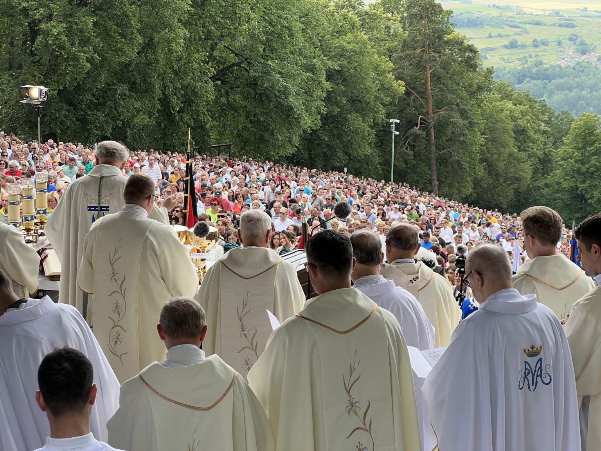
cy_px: 226
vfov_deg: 19.1
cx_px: 300
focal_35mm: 77
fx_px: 1337
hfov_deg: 25.3
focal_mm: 9
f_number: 2.8
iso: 32
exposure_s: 1/132
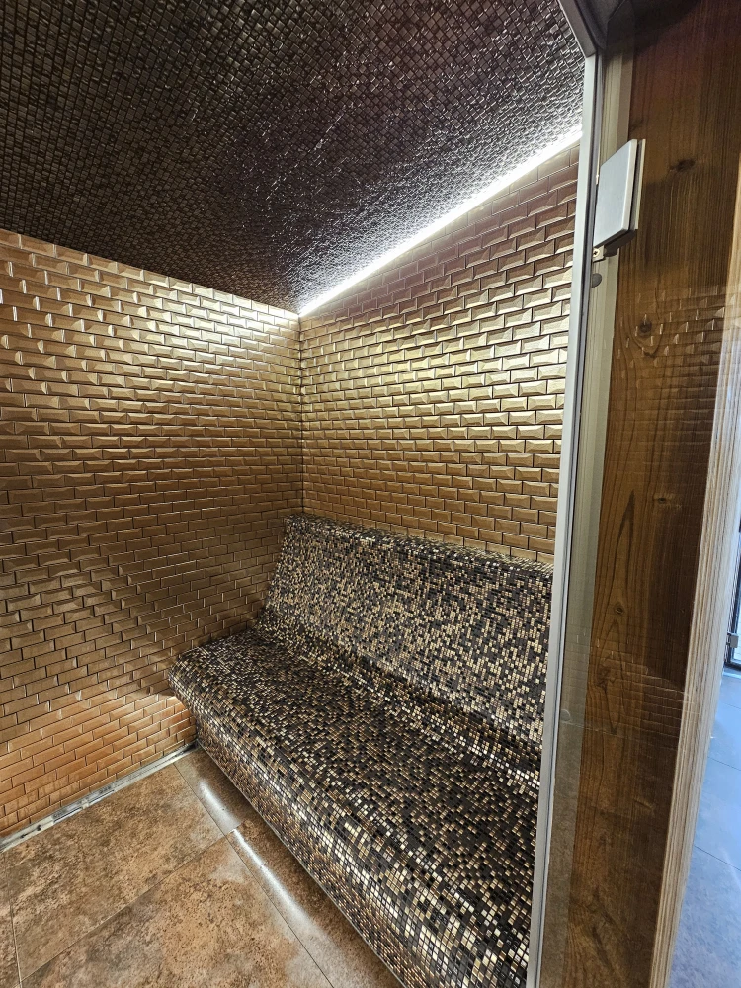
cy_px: 494
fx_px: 371
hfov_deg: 89.9
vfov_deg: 106.2
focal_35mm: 13
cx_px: 370
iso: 400
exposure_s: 1/30
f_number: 2.2
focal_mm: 2.2
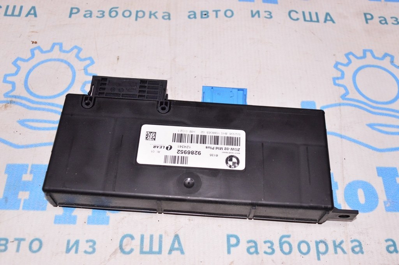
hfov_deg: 48.0
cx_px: 200
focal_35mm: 40
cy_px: 132
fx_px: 449
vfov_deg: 33.0
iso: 1600
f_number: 8
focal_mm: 27
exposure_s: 1/200
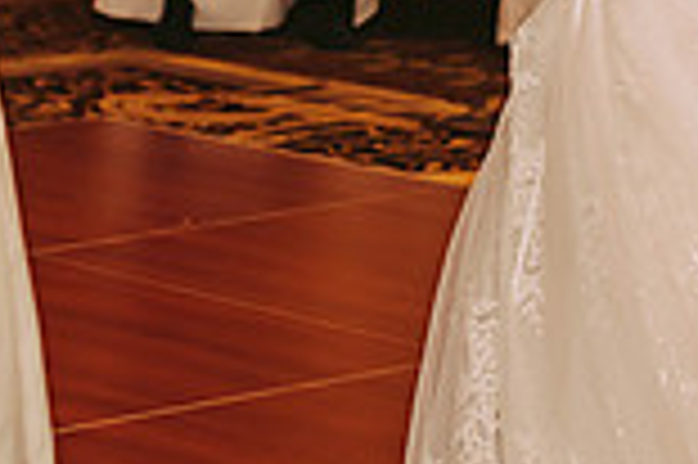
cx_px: 518
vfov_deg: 7.2
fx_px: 3622
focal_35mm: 187
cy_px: -196
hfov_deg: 11.0
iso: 800
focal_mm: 50
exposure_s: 1/125
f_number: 2.5
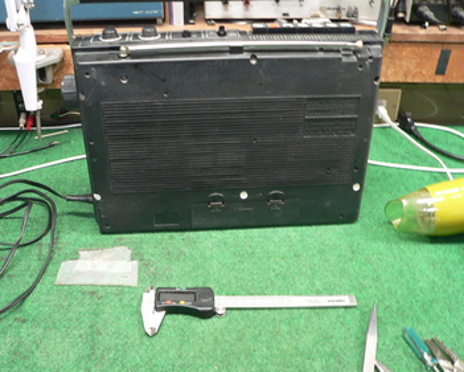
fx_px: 522
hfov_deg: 47.9
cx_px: 217
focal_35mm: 38
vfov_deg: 39.2
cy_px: 185
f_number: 2.8
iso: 200
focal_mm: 6
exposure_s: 1/6
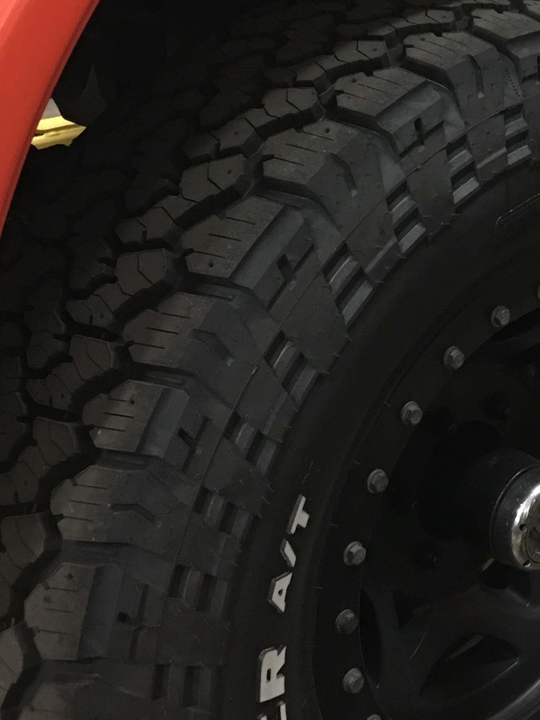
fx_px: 1393
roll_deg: +1.5
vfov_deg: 28.2
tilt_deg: -17.7
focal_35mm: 67
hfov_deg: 21.1
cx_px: 553
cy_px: 124
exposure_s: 1/4
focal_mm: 4.15
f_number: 2.2
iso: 125
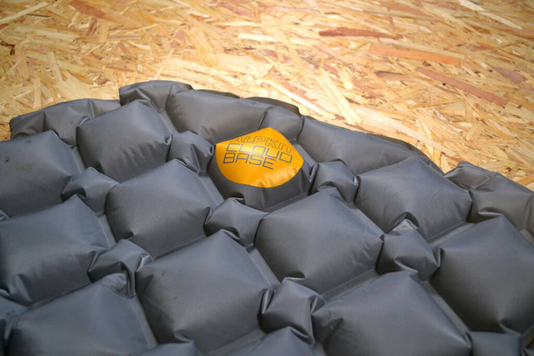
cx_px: 267
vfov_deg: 43.6
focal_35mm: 30
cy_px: 178
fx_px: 445
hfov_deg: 61.9
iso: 400
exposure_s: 1/60
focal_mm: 20
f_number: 4
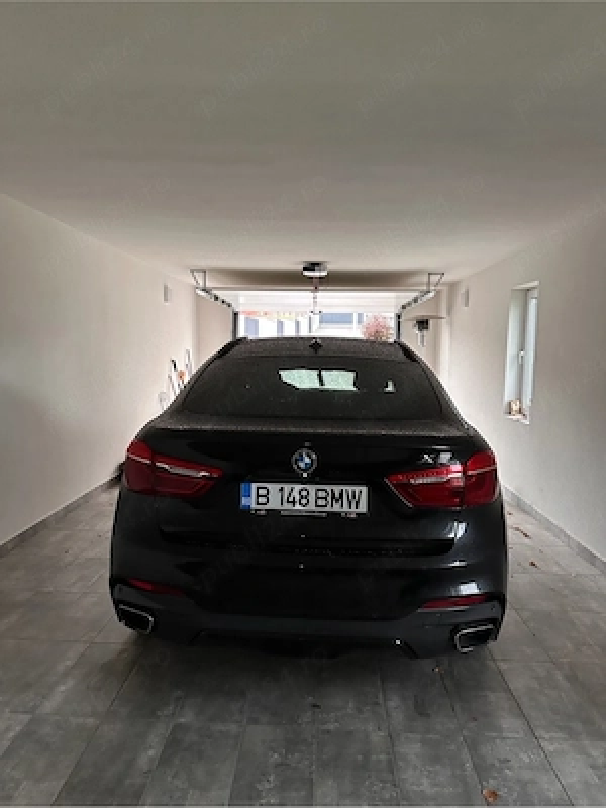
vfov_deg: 71.6
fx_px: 560
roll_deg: -0.3
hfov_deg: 56.8
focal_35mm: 24
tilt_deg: -7.0
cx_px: 303
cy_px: 404
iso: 1000
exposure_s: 1/58
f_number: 1.78
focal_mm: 6.86
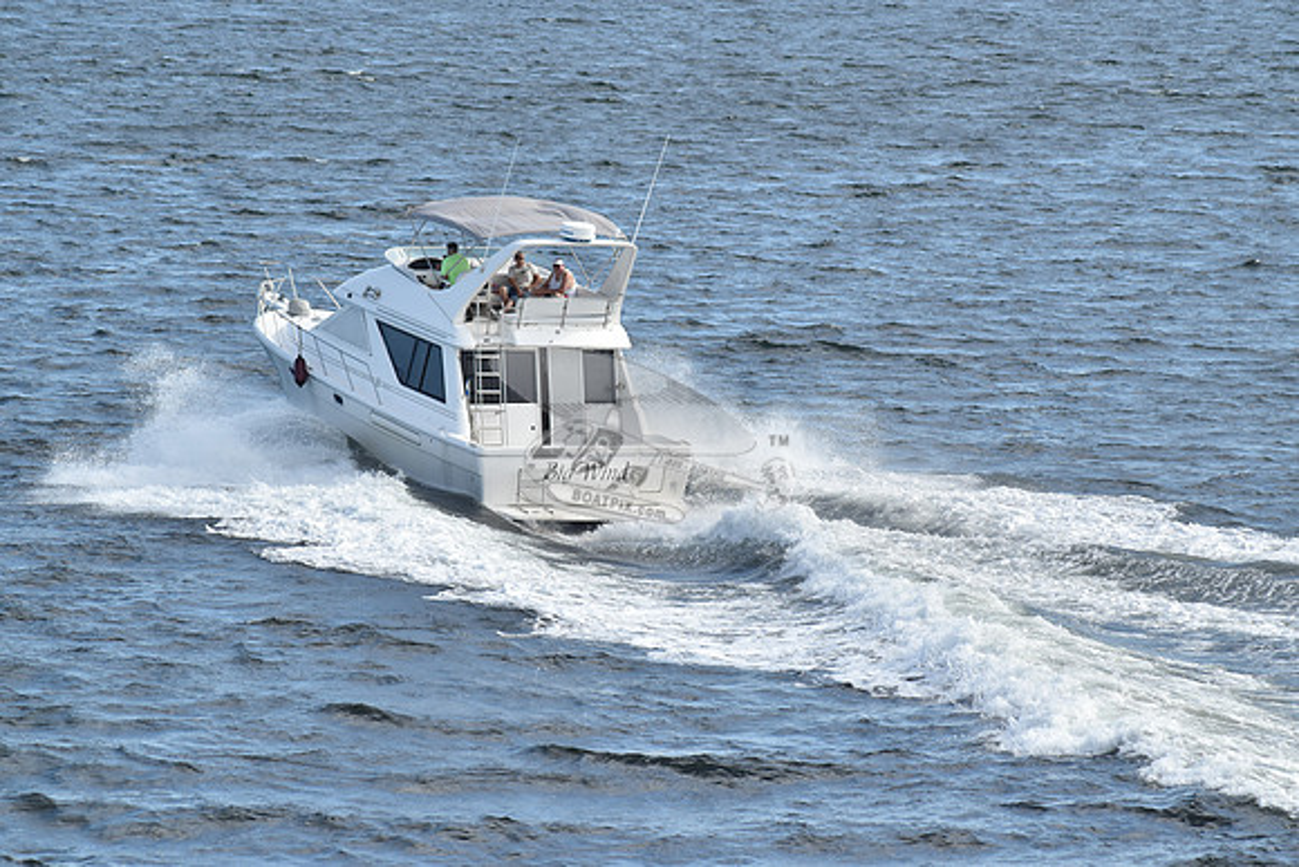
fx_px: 8932
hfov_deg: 8.3
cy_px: 434
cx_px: 650
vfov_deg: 5.6
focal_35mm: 248
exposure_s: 1/1000
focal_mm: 165
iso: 400
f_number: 8
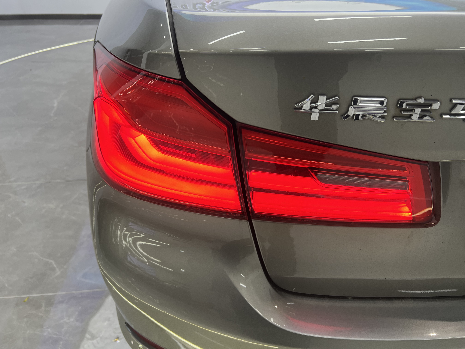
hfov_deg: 67.3
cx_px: 232
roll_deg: -0.2
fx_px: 349
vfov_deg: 53.1
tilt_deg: -34.1
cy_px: 174
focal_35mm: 26
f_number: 1.5
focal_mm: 5.7
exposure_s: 1/100
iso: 64
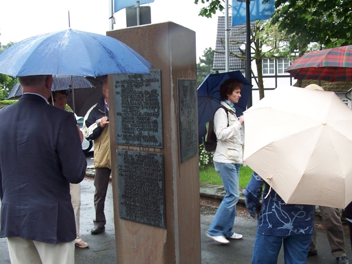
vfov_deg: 29.0
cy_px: 164
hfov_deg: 38.1
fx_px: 508
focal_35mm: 50
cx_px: 201
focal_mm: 6.3
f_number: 2.8
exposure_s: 1/30
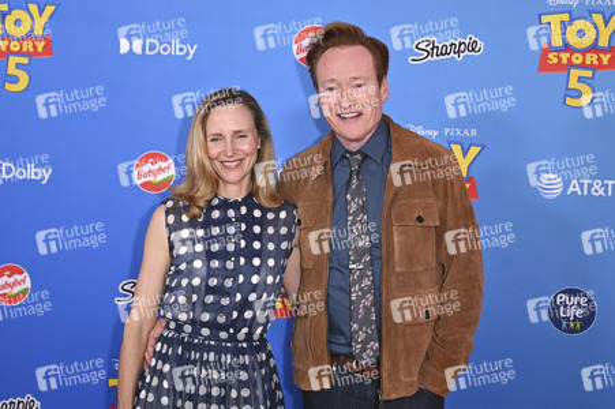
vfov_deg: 26.4
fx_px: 871
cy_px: 204
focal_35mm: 51
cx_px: 308
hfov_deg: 38.9
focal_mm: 51
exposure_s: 1/250
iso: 1250
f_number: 6.3
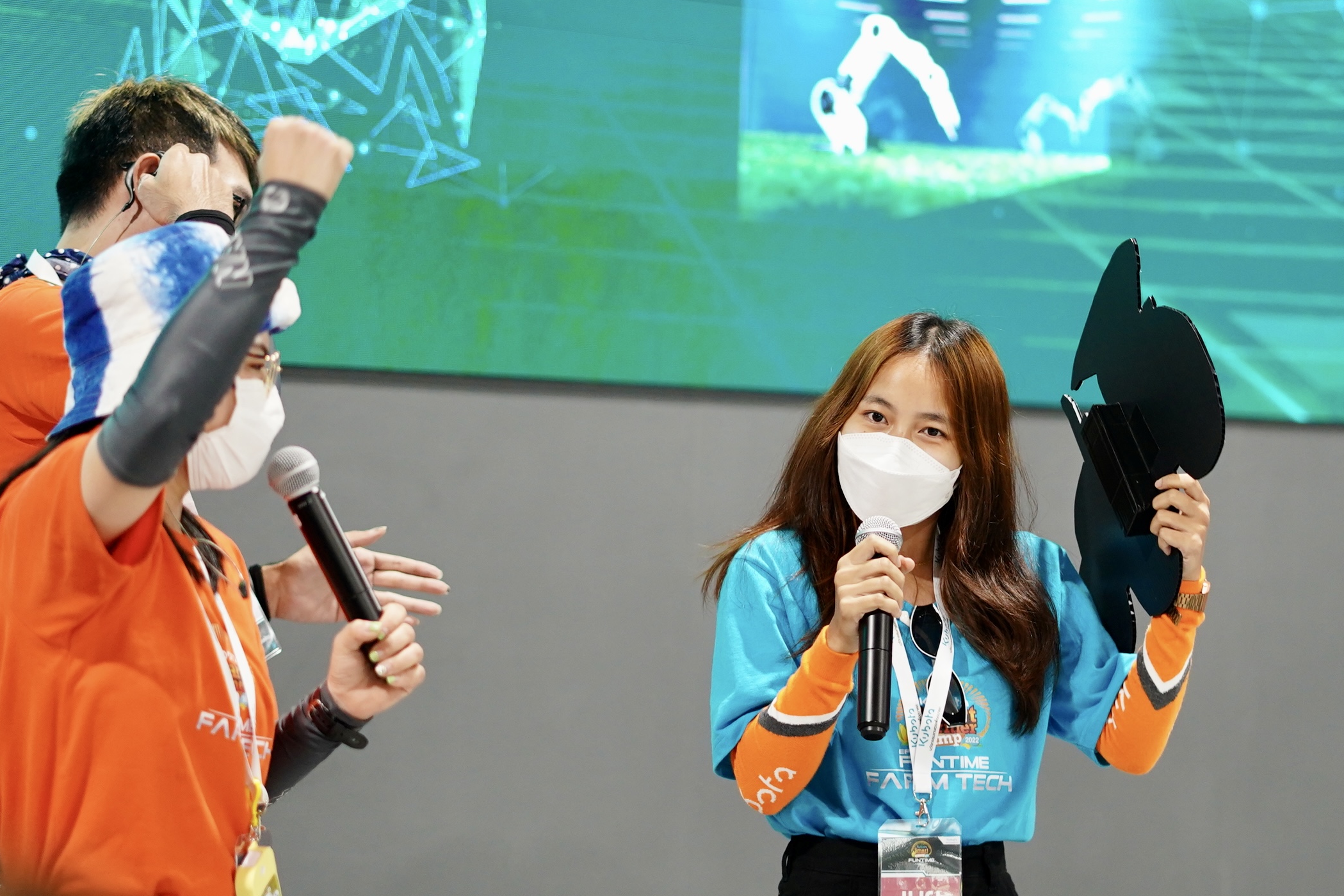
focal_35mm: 89
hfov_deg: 22.9
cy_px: 451
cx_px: 659
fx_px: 3322
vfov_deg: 15.4
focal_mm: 85
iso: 1000
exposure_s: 1/250
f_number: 1.8
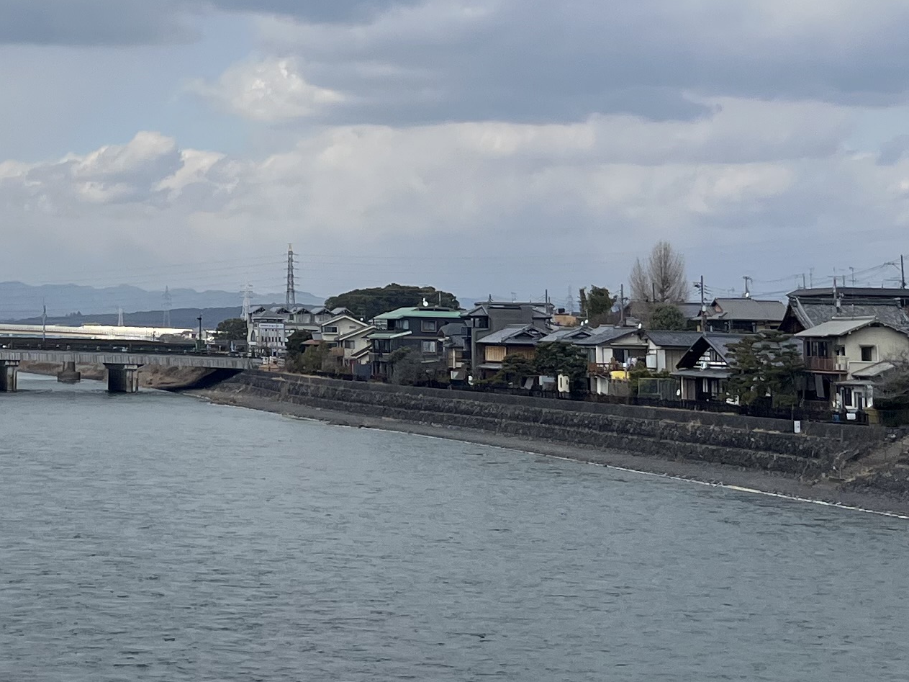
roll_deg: -0.2
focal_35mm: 83
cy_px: -31
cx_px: 80
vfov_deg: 17.3
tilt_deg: +9.1
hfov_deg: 22.9
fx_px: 2179
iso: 50
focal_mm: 5.1
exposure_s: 1/5848
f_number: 1.6
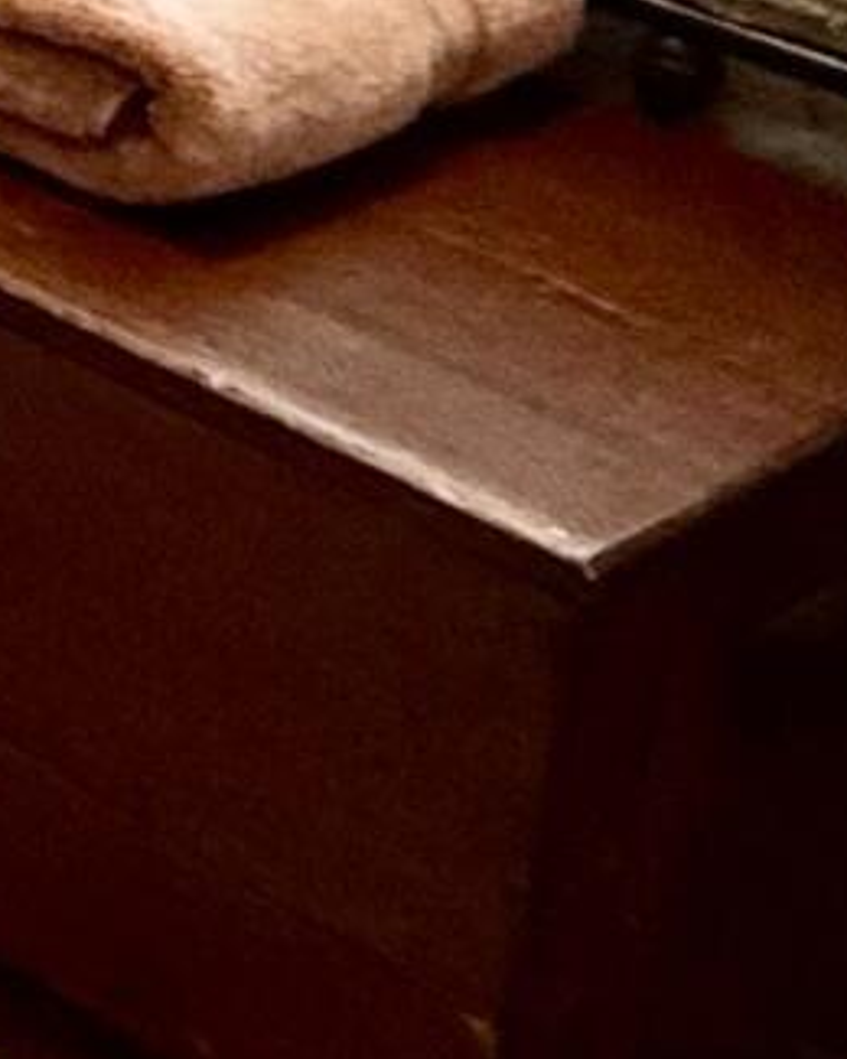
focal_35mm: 126
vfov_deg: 13.6
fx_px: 3948
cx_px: -2088
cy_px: -873
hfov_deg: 8.8
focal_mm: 2.22
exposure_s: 1/60
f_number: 2.2
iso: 320
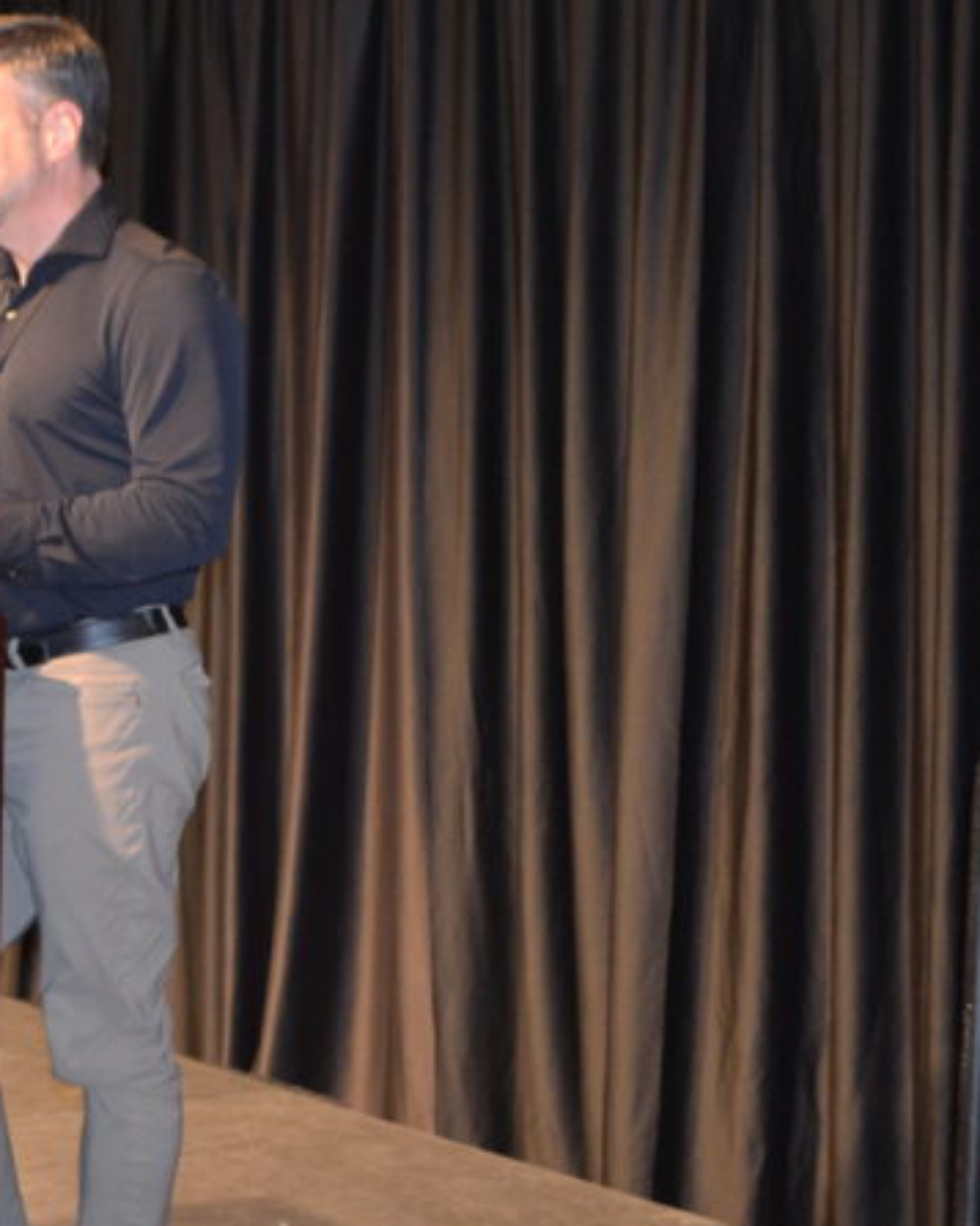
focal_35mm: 71
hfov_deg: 20.4
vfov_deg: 26.8
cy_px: 558
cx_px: -124
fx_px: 2577
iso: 1250
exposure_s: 1/60
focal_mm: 22
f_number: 3.8
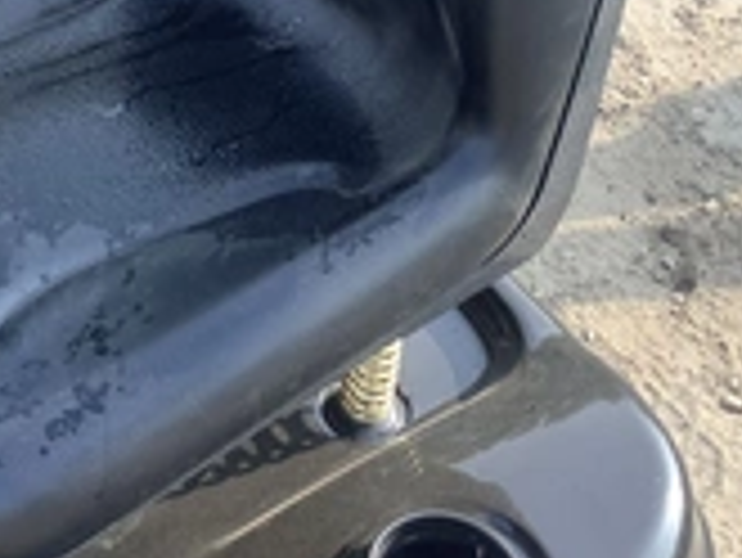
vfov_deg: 19.3
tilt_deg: -38.3
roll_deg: +0.0
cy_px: 68
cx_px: 153
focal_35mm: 75
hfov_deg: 25.5
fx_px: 1609
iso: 25
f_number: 2.4
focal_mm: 3.3
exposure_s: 1/217
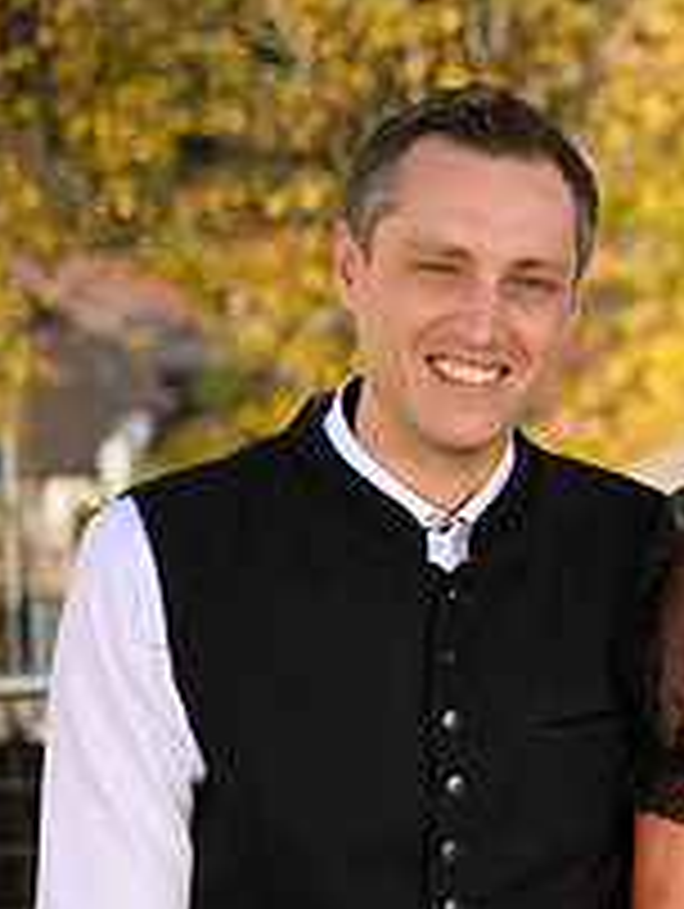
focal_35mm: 157
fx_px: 4128
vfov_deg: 12.6
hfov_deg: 9.1
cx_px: 1220
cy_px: 572
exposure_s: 1/1000
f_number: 2.8
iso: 100
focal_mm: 57
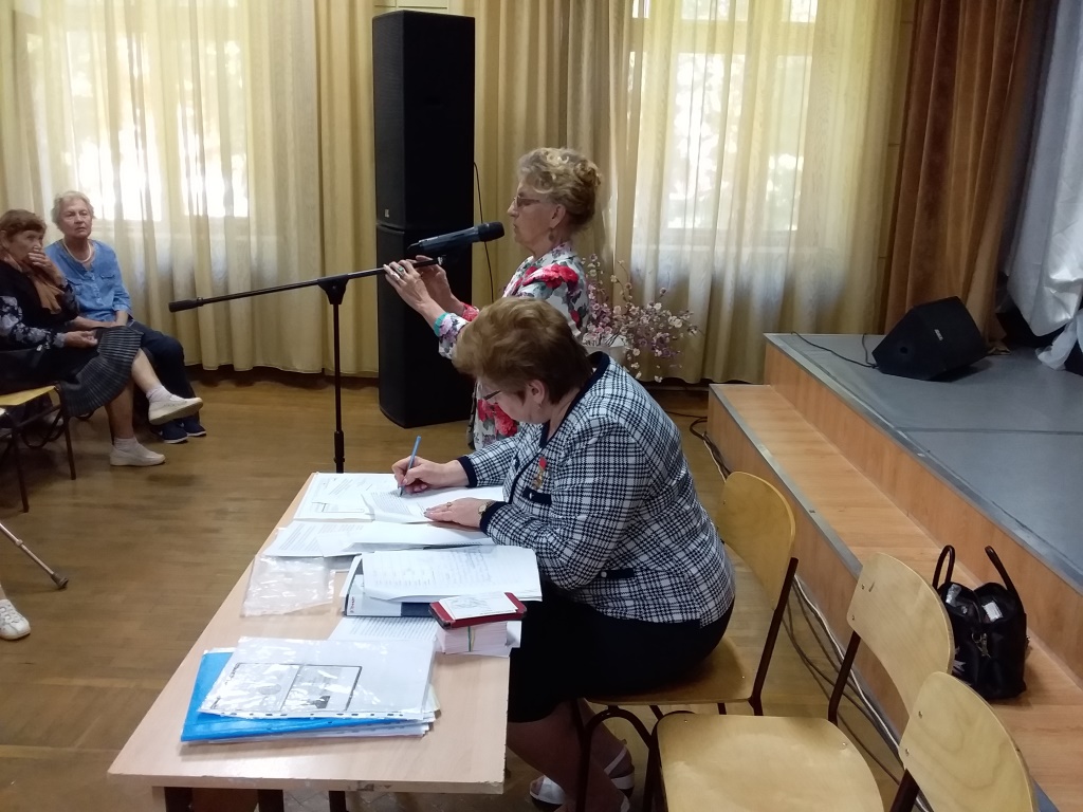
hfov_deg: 58.4
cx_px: 542
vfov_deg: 45.4
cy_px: 406
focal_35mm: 31
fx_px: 970
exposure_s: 1/33
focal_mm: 3.3
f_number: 2.2
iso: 125
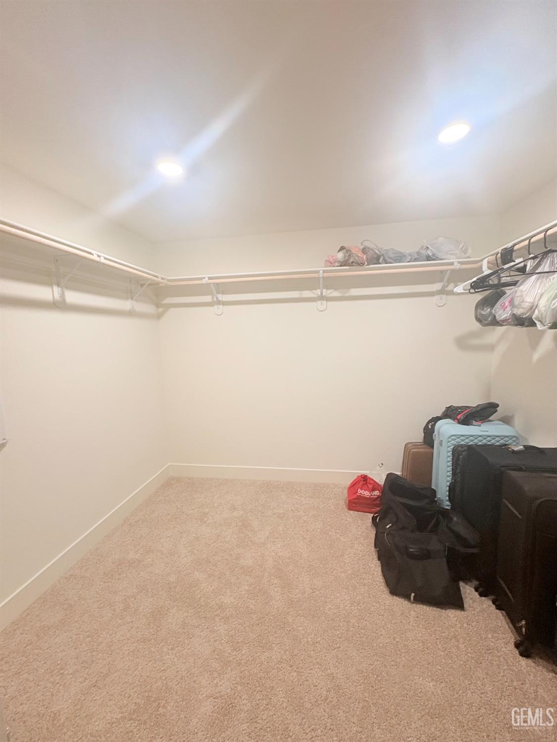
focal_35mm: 14
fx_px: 300
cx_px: 278
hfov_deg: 85.7
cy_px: 371
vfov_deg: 102.1
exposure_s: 1/60
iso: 250
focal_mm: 2.22
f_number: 2.2
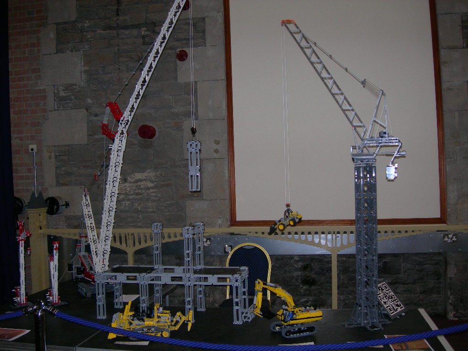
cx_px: 234
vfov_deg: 37.7
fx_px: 514
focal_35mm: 38
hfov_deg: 49.0
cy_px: 176
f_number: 2.8
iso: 126
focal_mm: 7.8
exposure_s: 1/60.1
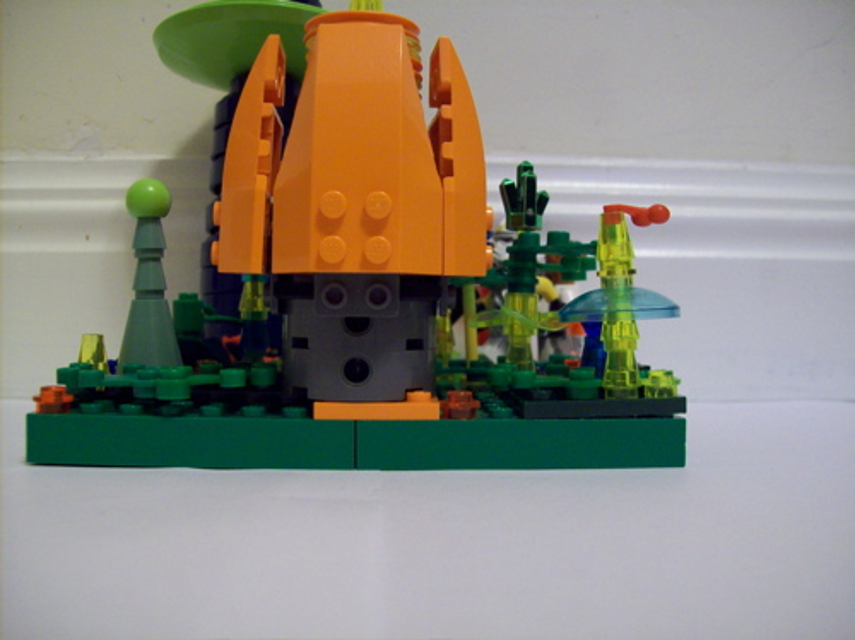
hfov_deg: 51.4
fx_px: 888
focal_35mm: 36
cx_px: 428
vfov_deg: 39.6
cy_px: 320
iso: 200
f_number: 2.7
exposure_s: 1/8
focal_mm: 6
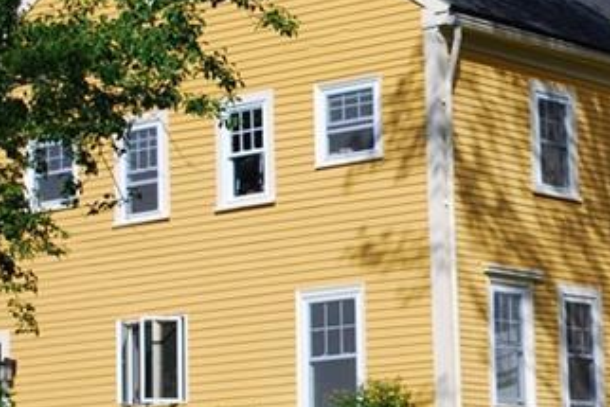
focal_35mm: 143
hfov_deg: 14.2
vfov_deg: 9.6
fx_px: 2424
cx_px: 566
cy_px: 242
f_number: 4.8
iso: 200
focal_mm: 30
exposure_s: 1/2000
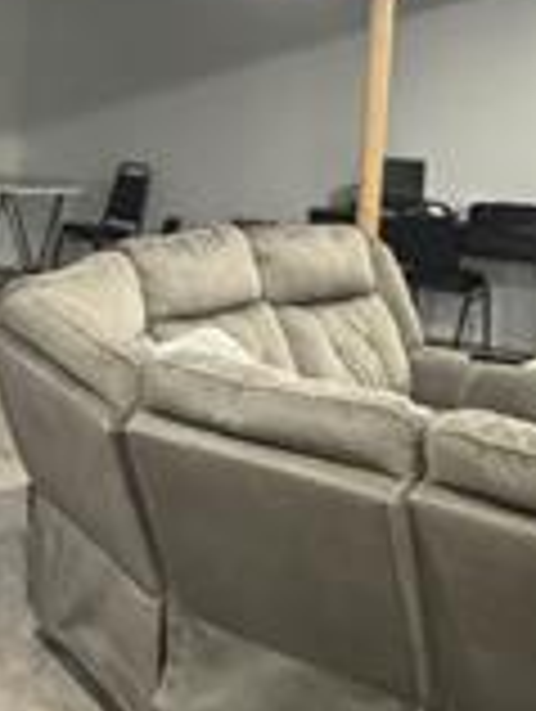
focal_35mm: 68
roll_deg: -2.2
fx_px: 1400
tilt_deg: -3.6
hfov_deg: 20.2
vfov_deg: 28.0
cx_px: -117
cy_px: 148
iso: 1250
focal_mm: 2.22
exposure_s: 1/40
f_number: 2.2
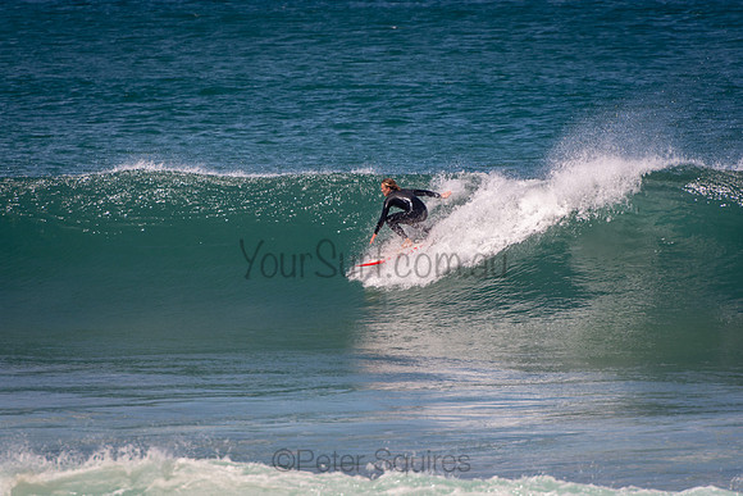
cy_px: 248
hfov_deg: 3.4
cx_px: 372
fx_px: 12386
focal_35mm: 600
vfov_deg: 2.3
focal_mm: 400
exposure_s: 1/1250
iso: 220
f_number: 5.6
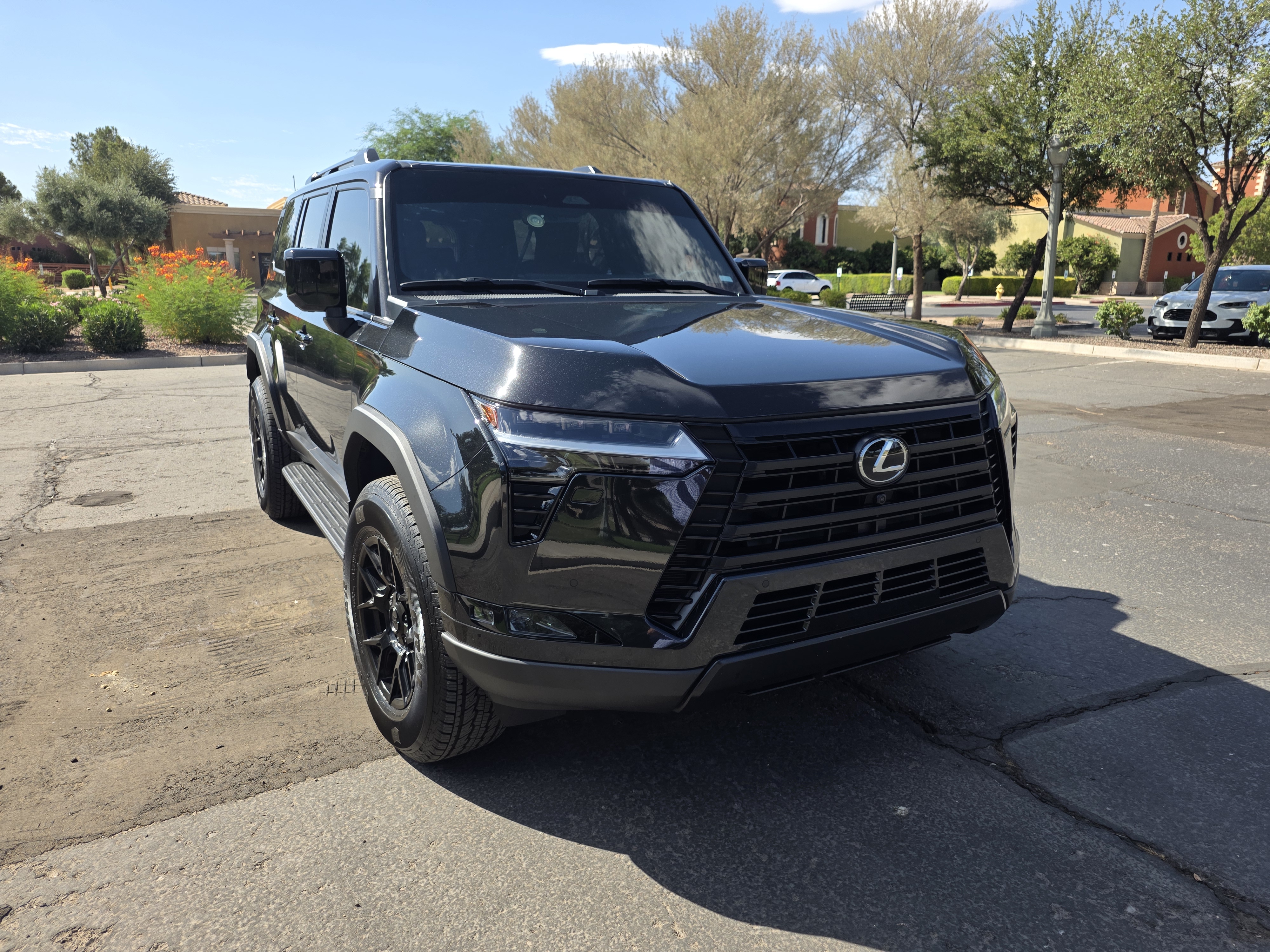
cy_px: 476
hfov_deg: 73.9
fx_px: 844
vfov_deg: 58.9
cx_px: 635
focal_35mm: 23
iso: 80
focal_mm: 6.25
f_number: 1.7
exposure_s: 1/2745
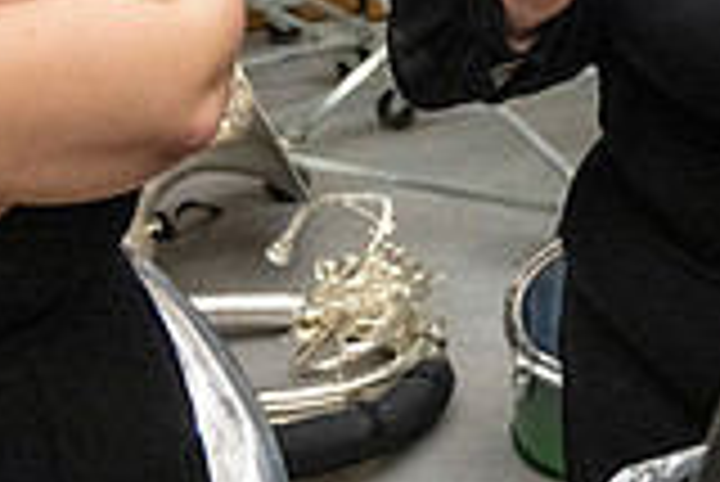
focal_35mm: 87
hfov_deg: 21.1
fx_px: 1742
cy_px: -327
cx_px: 945
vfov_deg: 14.3
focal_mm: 24
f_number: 4
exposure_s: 1/500
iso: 10000
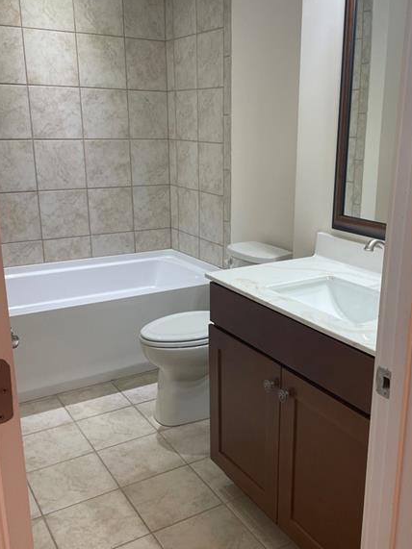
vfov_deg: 52.6
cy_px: 287
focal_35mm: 35
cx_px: 242
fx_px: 556
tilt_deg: -16.2
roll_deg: -0.6
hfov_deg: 40.5
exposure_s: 1/120
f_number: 1.6
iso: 80
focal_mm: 4.2
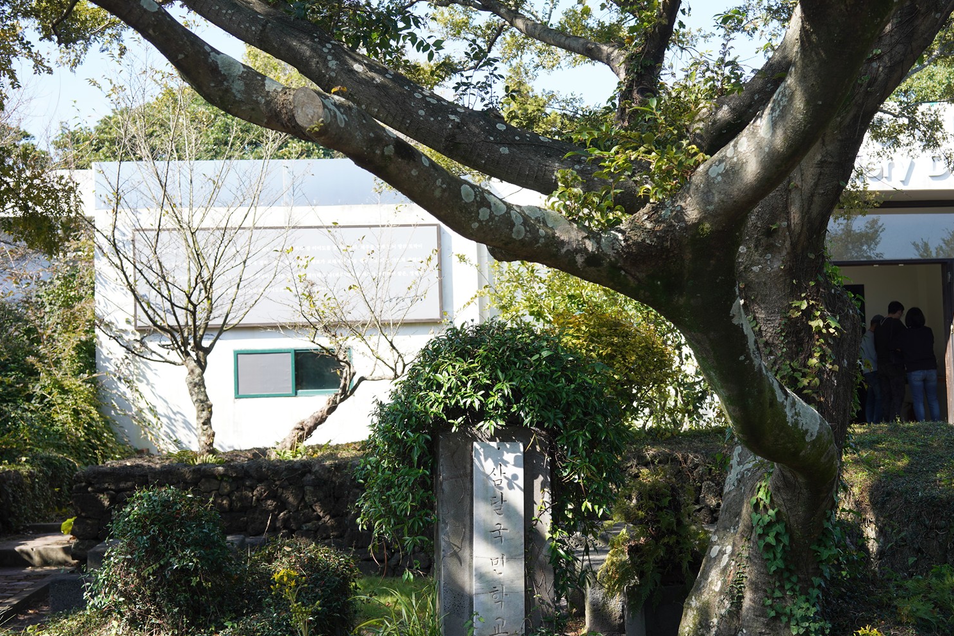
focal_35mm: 47
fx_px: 1246
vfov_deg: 28.6
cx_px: 545
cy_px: 355
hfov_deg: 41.8
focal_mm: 35
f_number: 5.6
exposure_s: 1/125
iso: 100
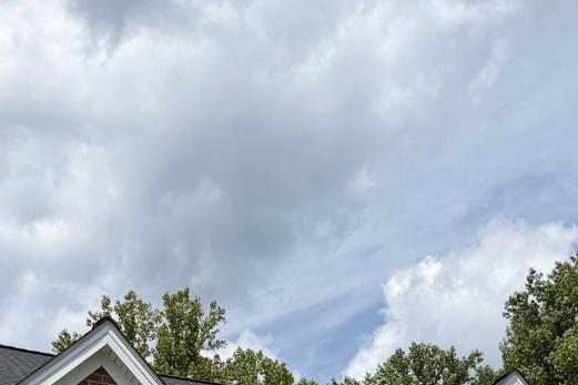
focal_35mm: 69
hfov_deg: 29.2
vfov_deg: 17.5
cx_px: 257
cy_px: 592
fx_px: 1107
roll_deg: +0.0
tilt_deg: +13.4
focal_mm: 6.76
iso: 80
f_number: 1.78
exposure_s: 1/7353
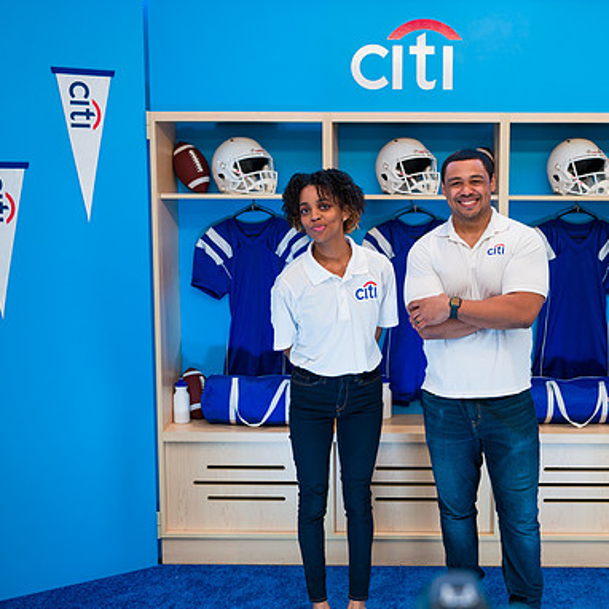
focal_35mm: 49
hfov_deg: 34.3
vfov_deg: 34.7
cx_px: 408
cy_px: 304
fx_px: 975
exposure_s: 1/200
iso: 640
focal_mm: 38
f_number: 4
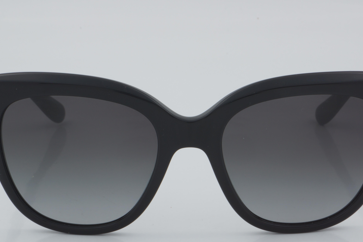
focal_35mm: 102
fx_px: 1025
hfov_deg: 20.1
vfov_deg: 13.5
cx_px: 189
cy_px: 142
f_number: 32
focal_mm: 55
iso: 100
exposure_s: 1/4
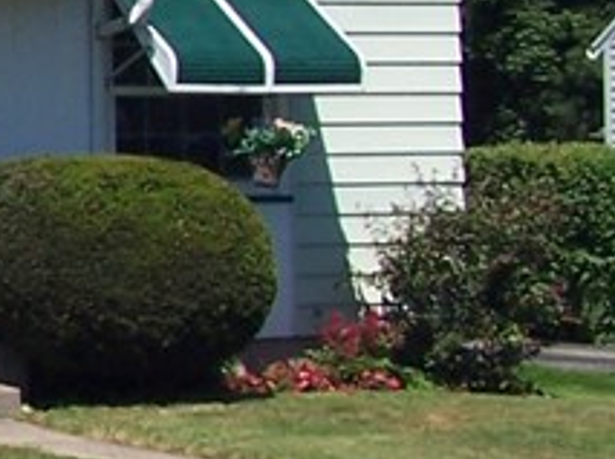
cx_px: -823
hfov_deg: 9.7
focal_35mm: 183
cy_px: 121
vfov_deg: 8.1
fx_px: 3246
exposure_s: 1/500
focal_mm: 6.3
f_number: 5.6
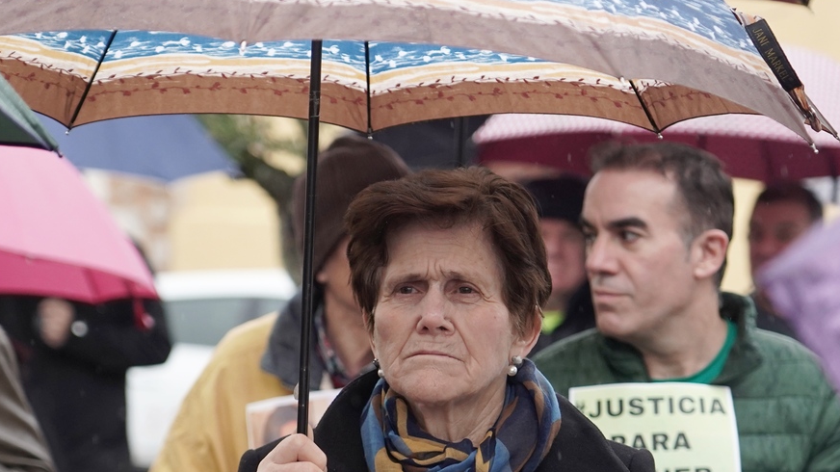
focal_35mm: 186
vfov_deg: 6.5
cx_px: 446
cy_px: 358
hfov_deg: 11.6
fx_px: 4142
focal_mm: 86
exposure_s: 1/640
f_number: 4
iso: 1000
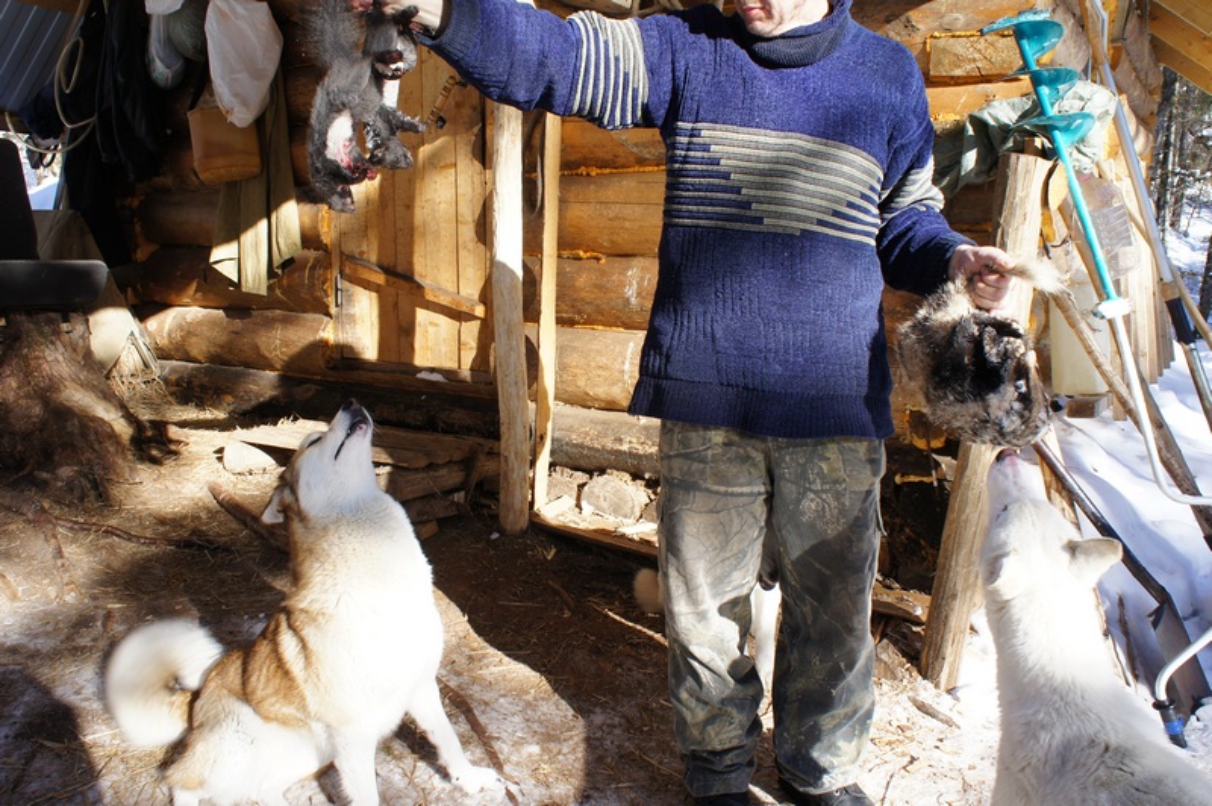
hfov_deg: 62.0
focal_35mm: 30
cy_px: 403
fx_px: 1009
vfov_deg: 43.5
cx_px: 606
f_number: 11
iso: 200
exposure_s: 1/50
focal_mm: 20
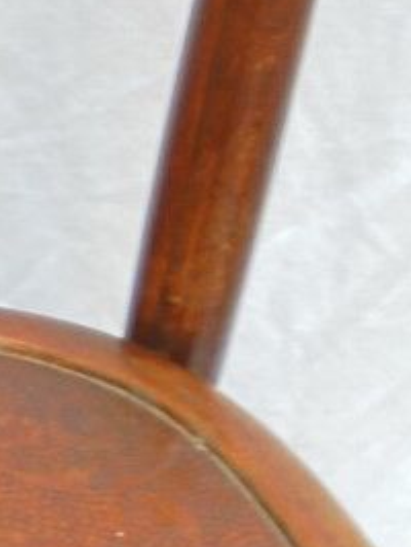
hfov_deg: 12.1
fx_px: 1818
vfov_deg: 15.3
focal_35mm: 115
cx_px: -268
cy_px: 901
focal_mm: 6.1
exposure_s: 1/30
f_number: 4
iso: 320
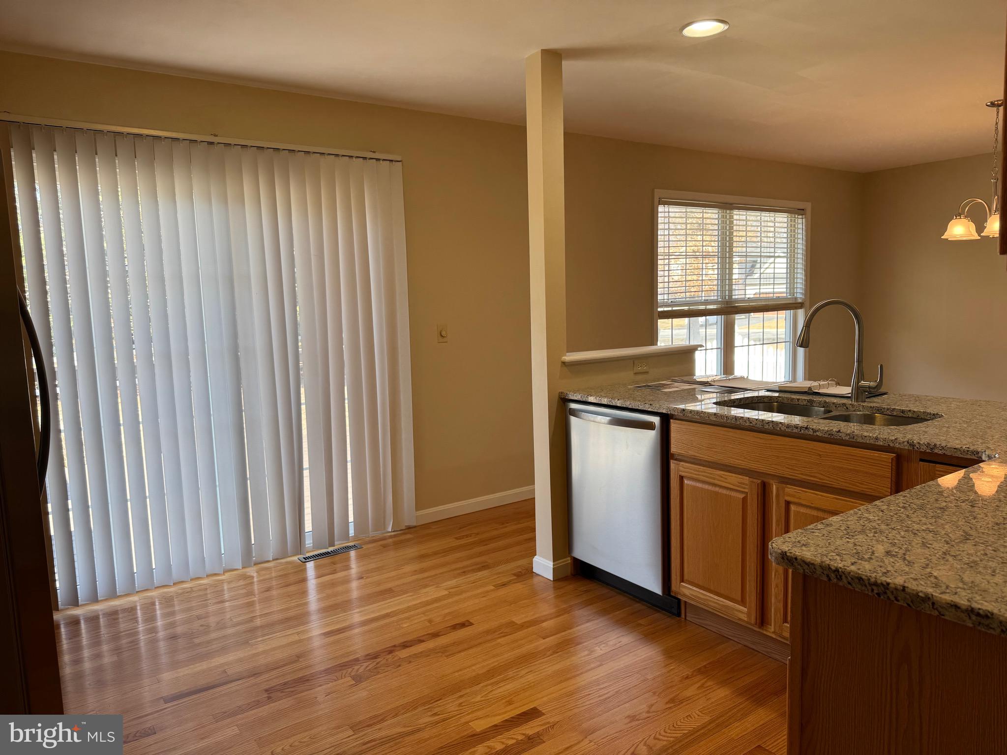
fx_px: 698
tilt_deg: -7.3
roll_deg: +1.3
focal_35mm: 24
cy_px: 378
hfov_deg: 71.6
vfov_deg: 56.8
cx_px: 504
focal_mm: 6.76
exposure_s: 1/120
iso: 80
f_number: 1.78
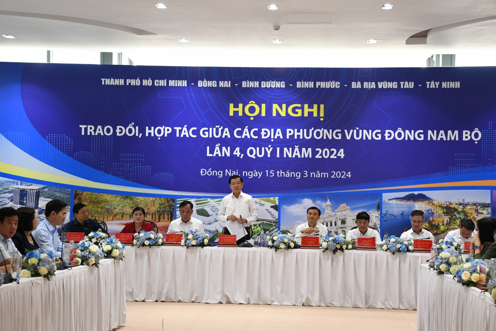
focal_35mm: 72
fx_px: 992
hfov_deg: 28.1
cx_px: 248
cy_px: 166
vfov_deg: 18.9
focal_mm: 48
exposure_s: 1/80
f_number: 5.6
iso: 1250
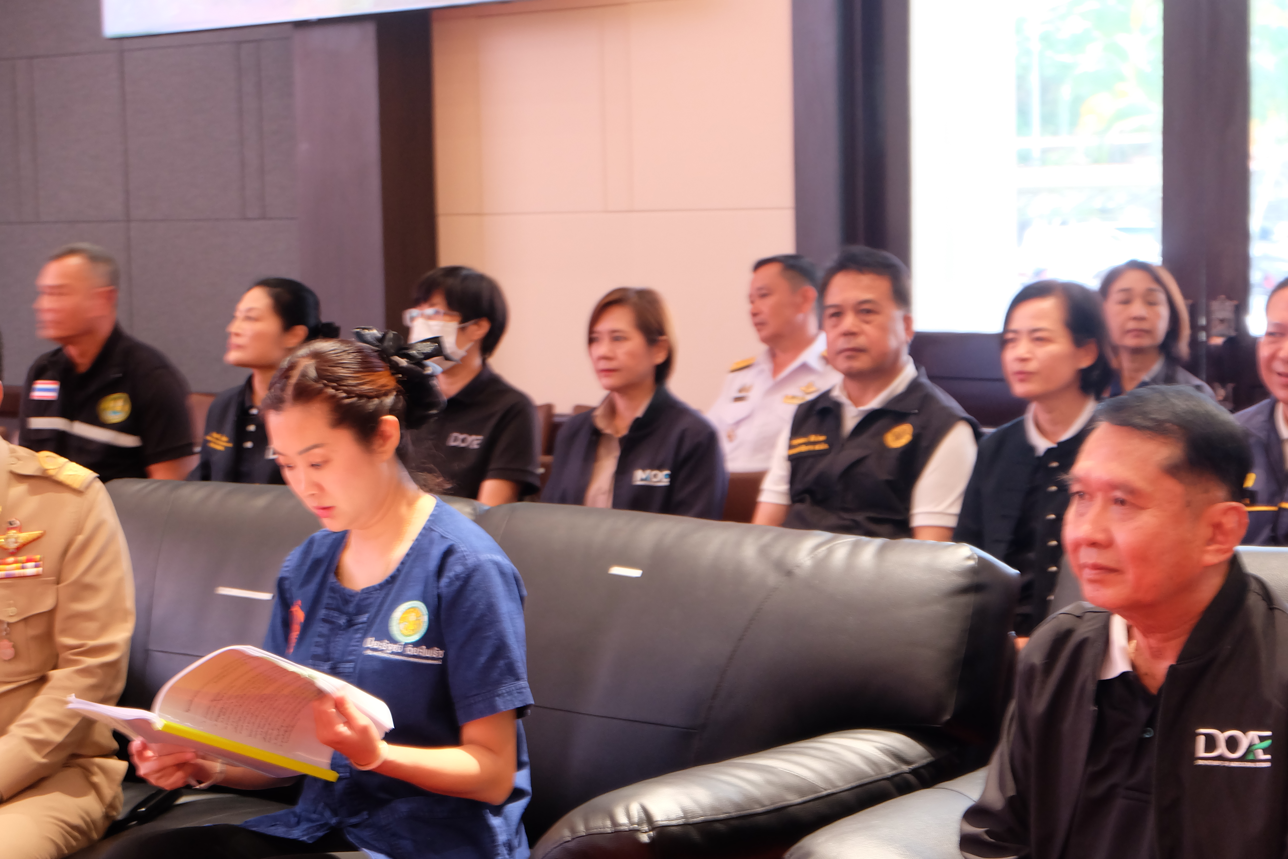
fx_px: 2683
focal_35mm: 75
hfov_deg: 27.0
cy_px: 430
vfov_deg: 18.2
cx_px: 644
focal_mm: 50
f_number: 5.6
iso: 1600
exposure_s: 1/8
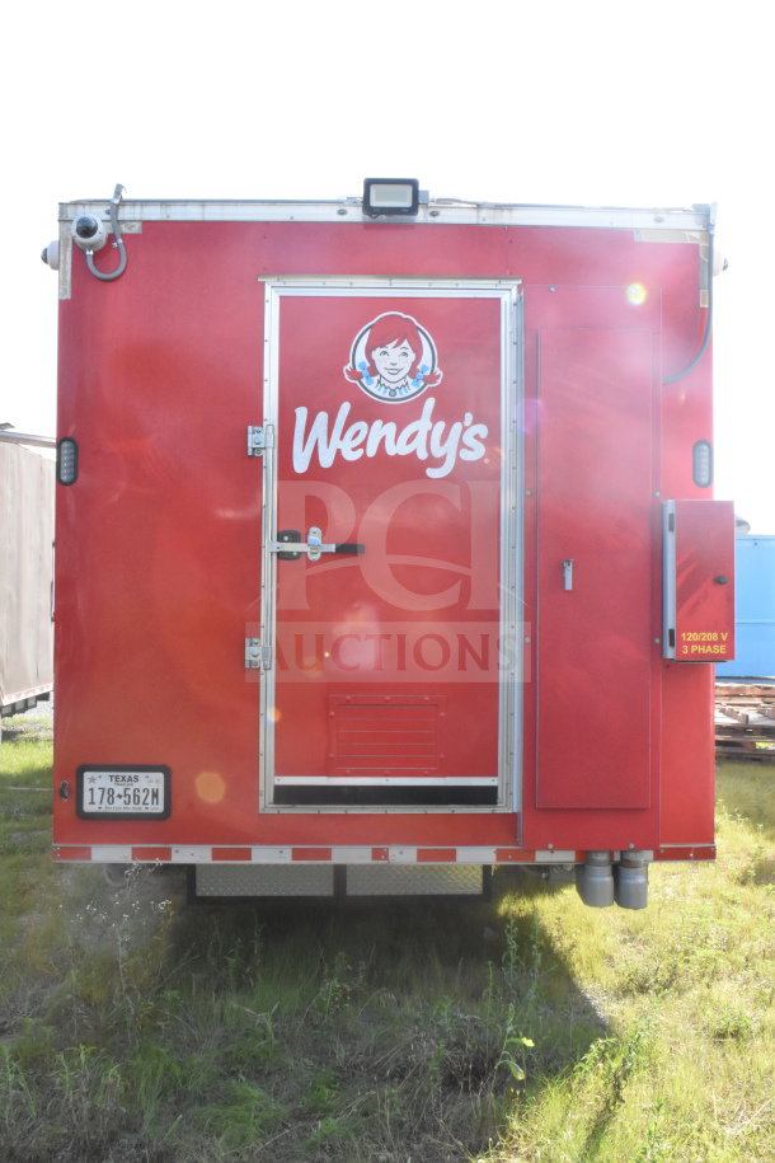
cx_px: 388
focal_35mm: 36
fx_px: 1162
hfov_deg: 36.9
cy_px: 582
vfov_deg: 53.1
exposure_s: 1/160
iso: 2500
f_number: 25
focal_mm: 24
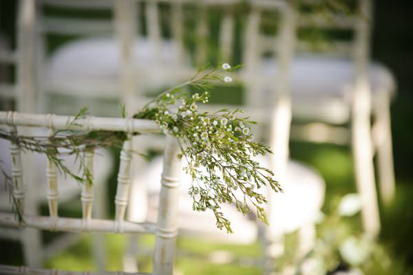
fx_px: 1204
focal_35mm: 105
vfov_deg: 13.0
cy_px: 138
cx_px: 206
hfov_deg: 19.5
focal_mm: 105
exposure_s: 1/400
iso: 125
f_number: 4
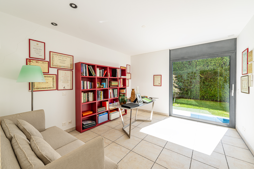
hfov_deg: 104.3
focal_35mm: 14
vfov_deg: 81.2
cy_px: 84
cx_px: 127
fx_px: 99
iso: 100
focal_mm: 14
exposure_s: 1/20
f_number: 9
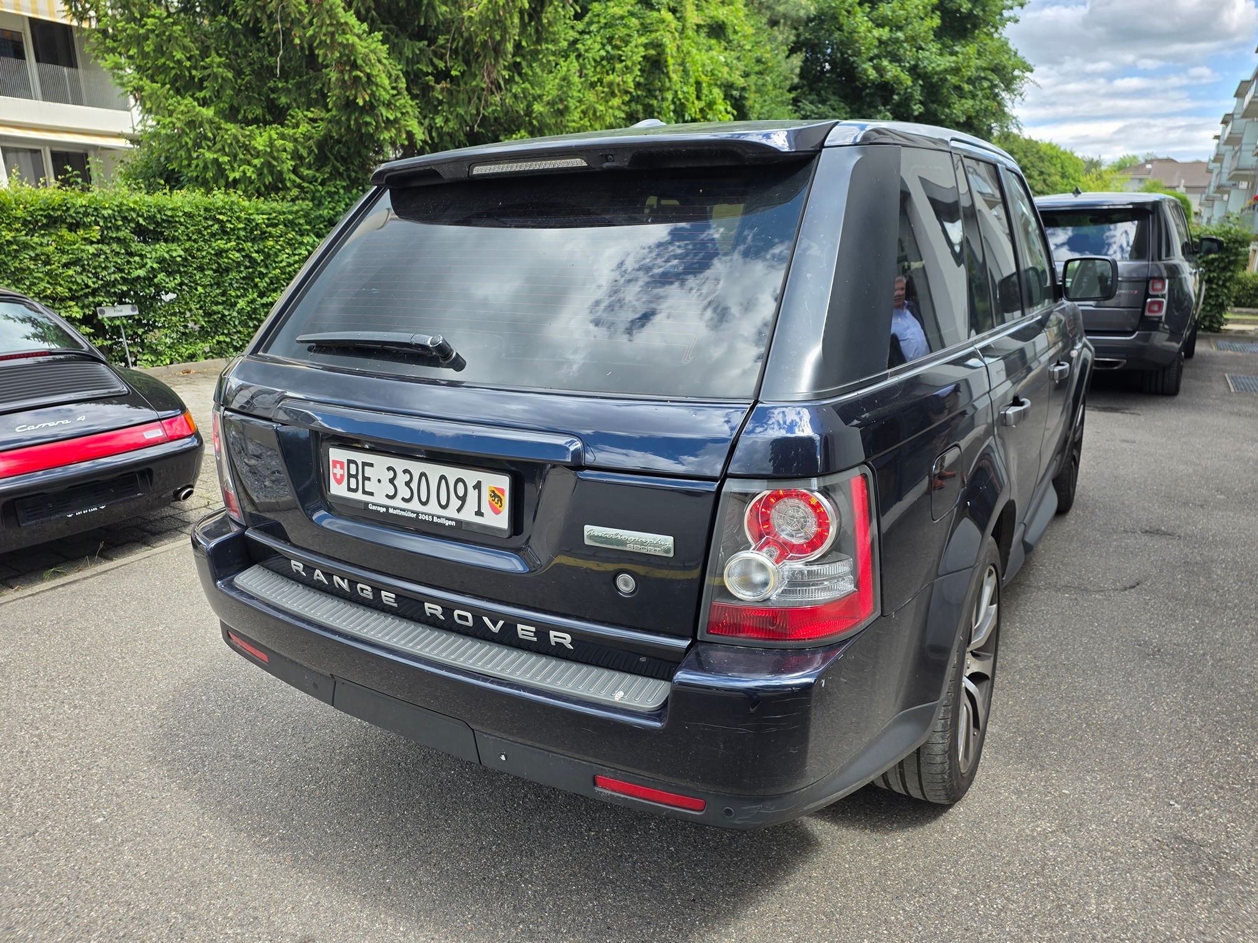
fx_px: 836
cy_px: 472
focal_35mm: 23
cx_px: 629
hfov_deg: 73.9
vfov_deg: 58.9
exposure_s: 1/359
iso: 25
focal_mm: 6.25
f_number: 1.7
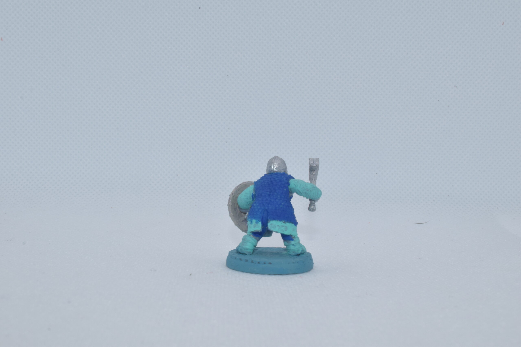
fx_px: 781
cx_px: 260
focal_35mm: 54
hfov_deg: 36.9
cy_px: 174
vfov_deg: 25.1
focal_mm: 36
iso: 800
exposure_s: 1/125
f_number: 25
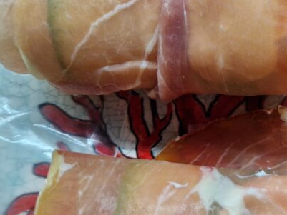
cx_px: 342
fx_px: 456
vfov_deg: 26.6
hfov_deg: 30.0
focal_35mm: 55
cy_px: 105
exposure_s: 1/180
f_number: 1.8
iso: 160
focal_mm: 5.4
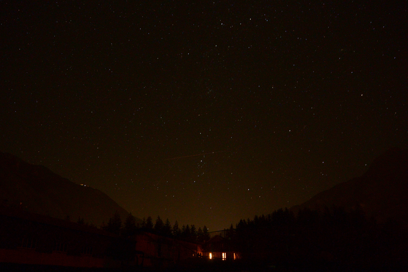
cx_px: 204
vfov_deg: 47.9
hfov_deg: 67.4
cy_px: 136
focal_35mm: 27
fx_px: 306
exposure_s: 30
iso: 400
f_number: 4.5
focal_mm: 10
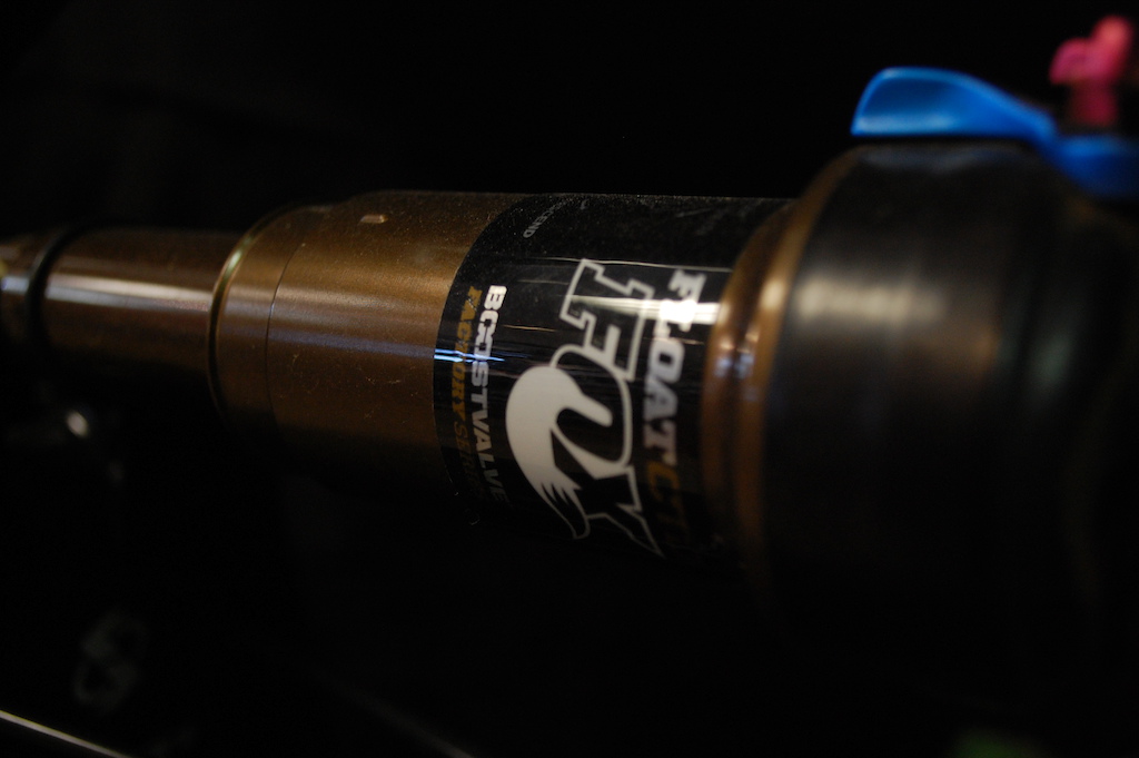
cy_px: 379
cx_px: 570
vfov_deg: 31.8
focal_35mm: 42
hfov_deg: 46.4
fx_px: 1328
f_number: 5.6
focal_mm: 28
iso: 800
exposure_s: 1/40
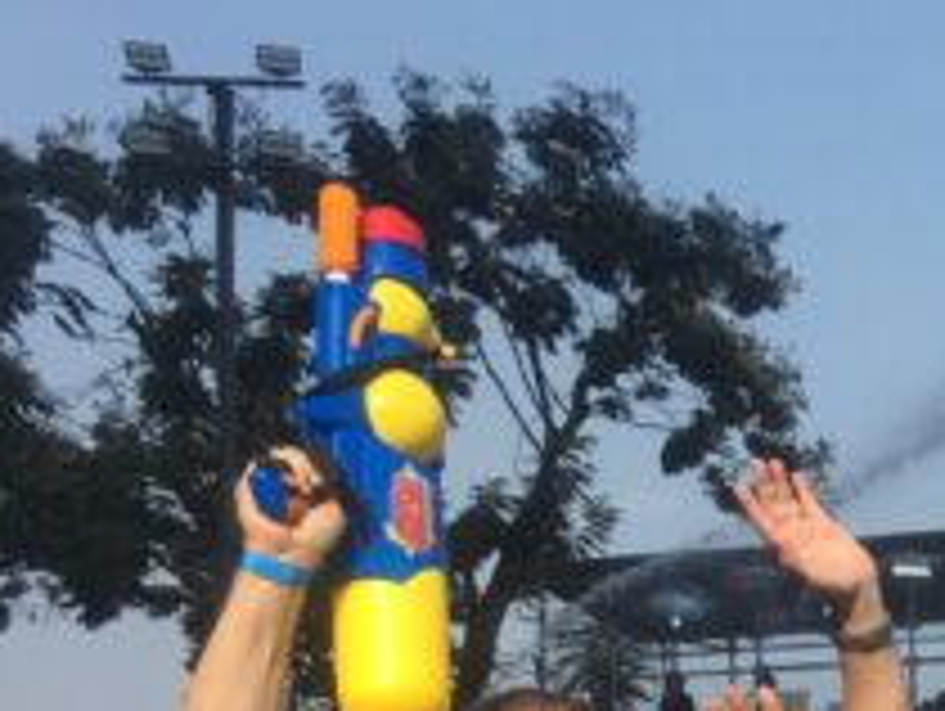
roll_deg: +1.7
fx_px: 2897
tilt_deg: -1.0
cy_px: 1116
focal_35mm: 106
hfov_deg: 15.7
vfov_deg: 13.1
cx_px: 1719
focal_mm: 4.15
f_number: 2.2
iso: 25
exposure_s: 1/1068
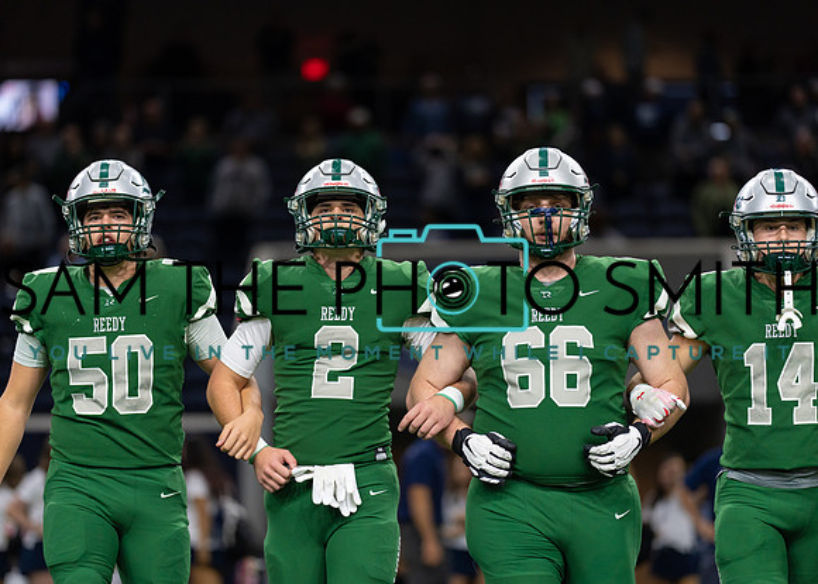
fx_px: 3323
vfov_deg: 10.0
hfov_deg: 14.0
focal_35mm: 143
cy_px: 292
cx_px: 379
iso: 1000
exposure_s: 1/1000
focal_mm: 135
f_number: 1.8
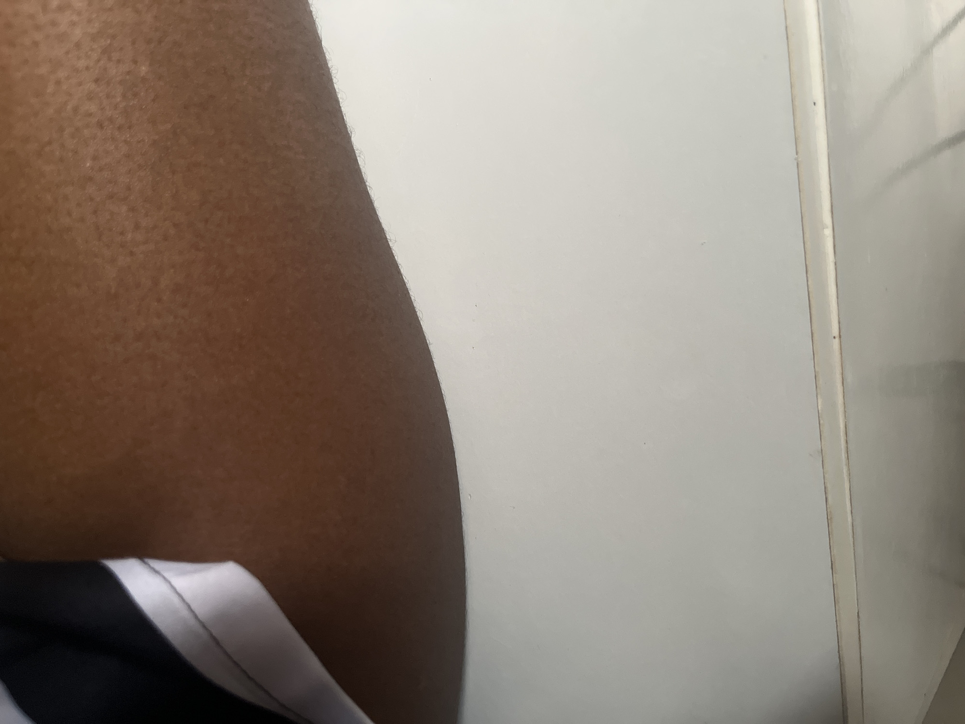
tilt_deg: -5.3
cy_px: 362
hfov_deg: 67.3
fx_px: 725
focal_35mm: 26
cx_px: 482
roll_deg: +5.8
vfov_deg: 53.1
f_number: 1.6
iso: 640
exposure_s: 1/40
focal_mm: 5.1
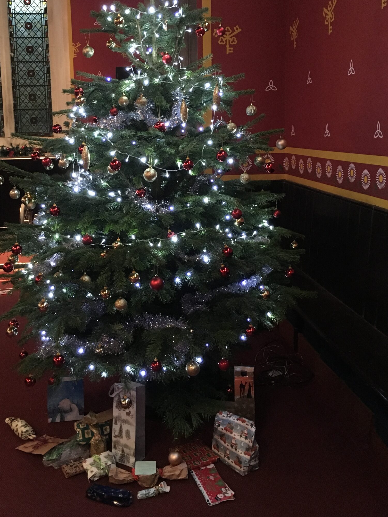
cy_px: 191
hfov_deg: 38.6
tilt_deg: -6.0
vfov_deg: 49.6
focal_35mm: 37
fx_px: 553
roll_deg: +0.6
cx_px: 166
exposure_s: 1/17
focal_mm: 4.15
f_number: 2.2
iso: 250
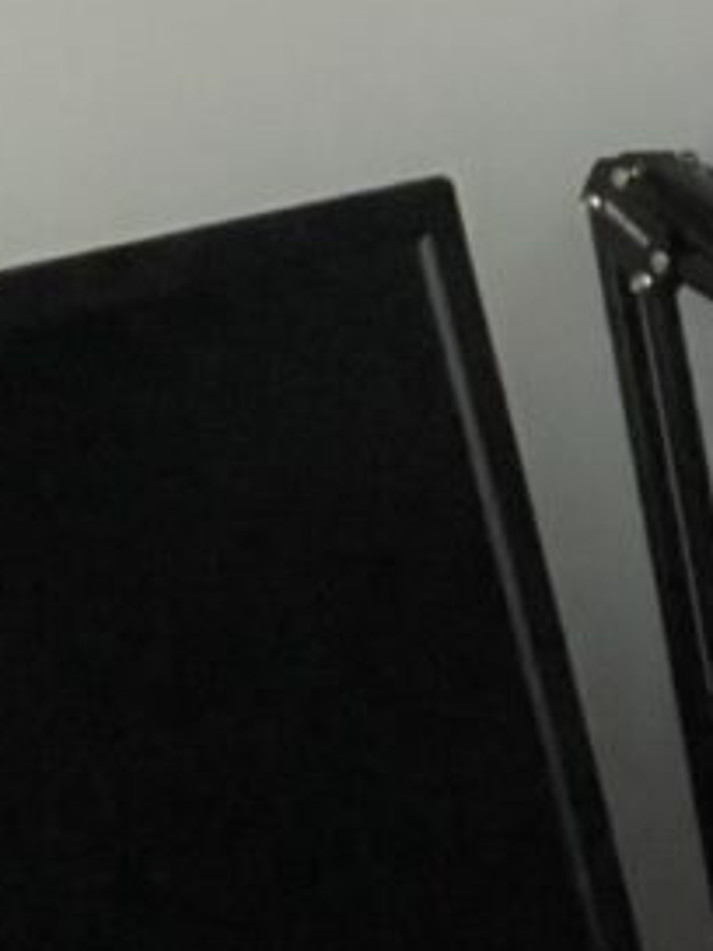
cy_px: 129
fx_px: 3103
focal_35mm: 113
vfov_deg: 17.2
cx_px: 1290
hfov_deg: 12.0
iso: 500
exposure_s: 1/30
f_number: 2.2
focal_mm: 2.71
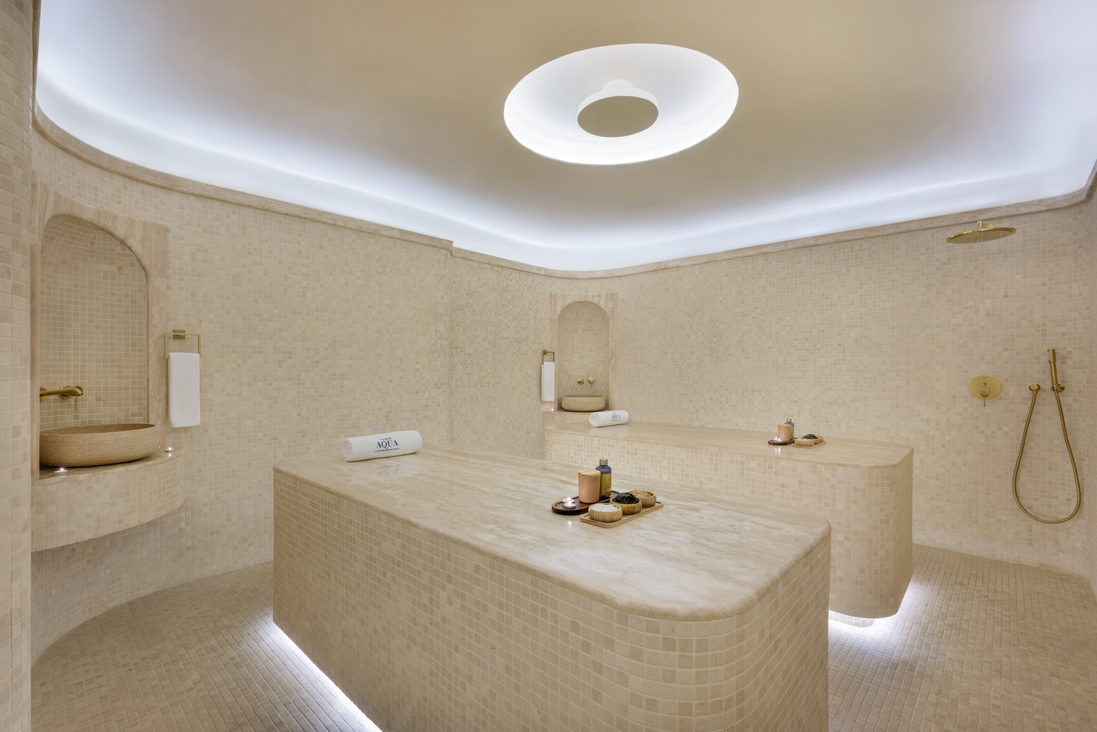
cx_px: 548
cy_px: 366
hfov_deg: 96.7
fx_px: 488
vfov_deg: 73.7
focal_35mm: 16
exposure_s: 1
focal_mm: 16
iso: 100
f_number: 11
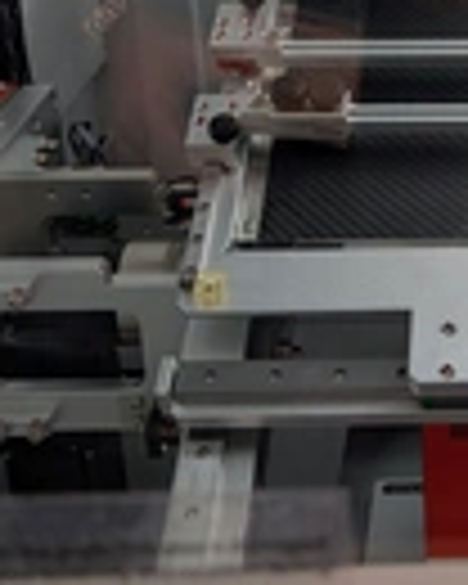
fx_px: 1247
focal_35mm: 72
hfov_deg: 20.0
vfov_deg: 25.5
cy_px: 45
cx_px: 551
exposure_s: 1/489
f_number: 1.68
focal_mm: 6.9
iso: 22
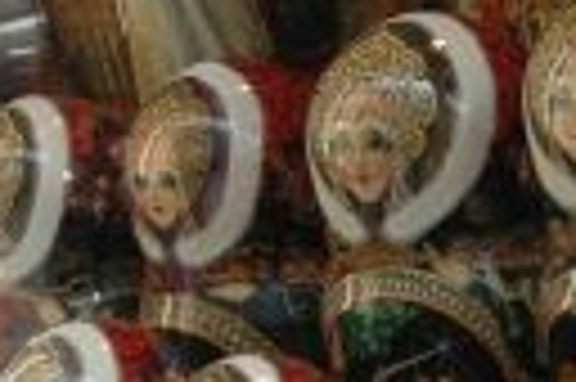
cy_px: 99
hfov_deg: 10.5
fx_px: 2972
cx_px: 965
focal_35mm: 186
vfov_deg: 7.4
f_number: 7.1
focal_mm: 22
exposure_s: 1/60
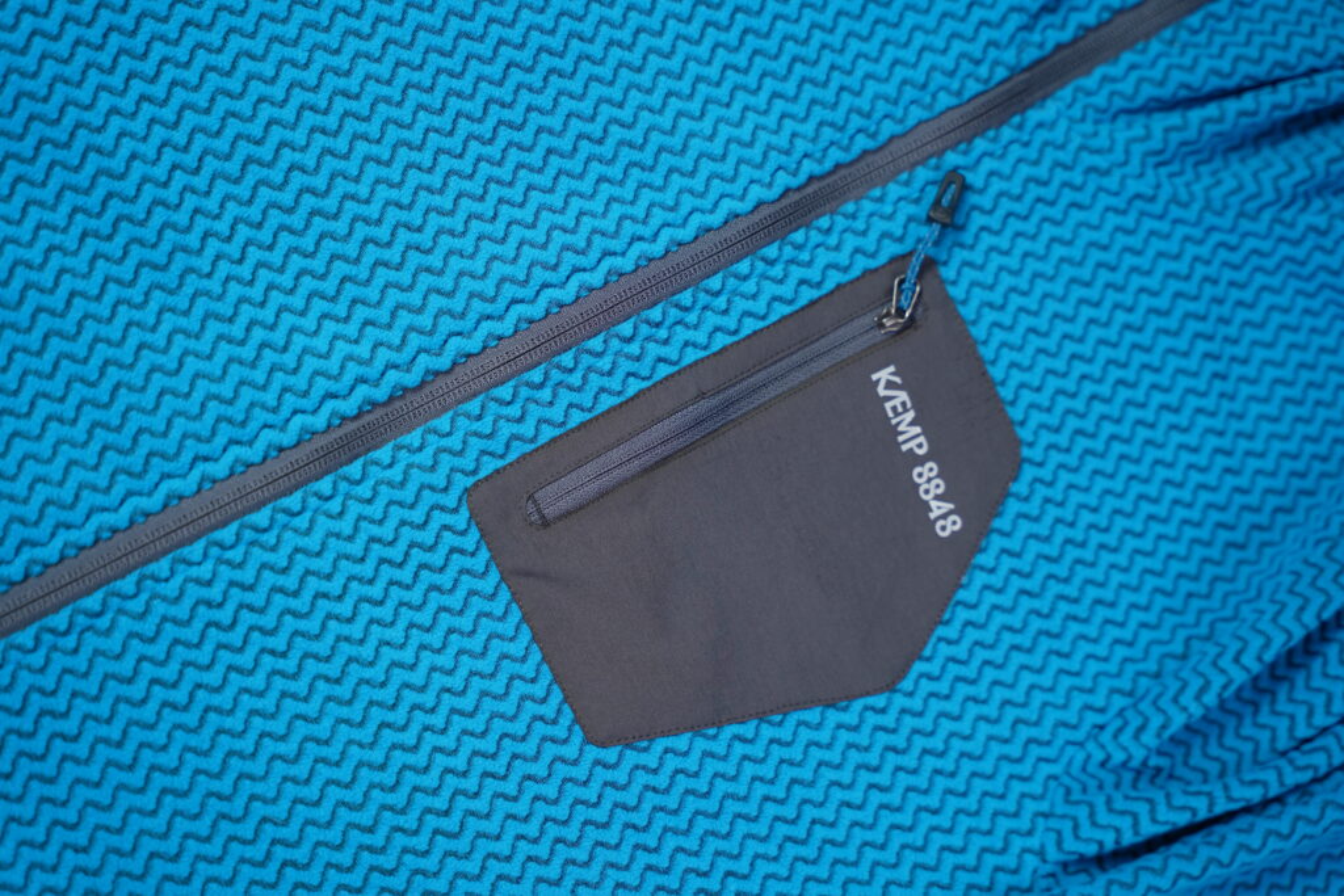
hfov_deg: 28.8
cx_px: 672
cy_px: 448
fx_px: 2614
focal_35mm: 70
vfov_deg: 19.5
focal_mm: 70
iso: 50
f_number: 2.8
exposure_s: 1/250
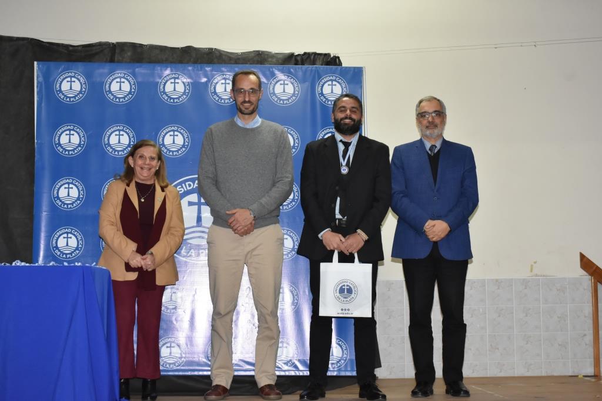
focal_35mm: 63
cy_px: 200
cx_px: 301
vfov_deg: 21.6
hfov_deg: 31.9
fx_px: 1054
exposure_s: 1/60
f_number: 8
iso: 1600
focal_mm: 42
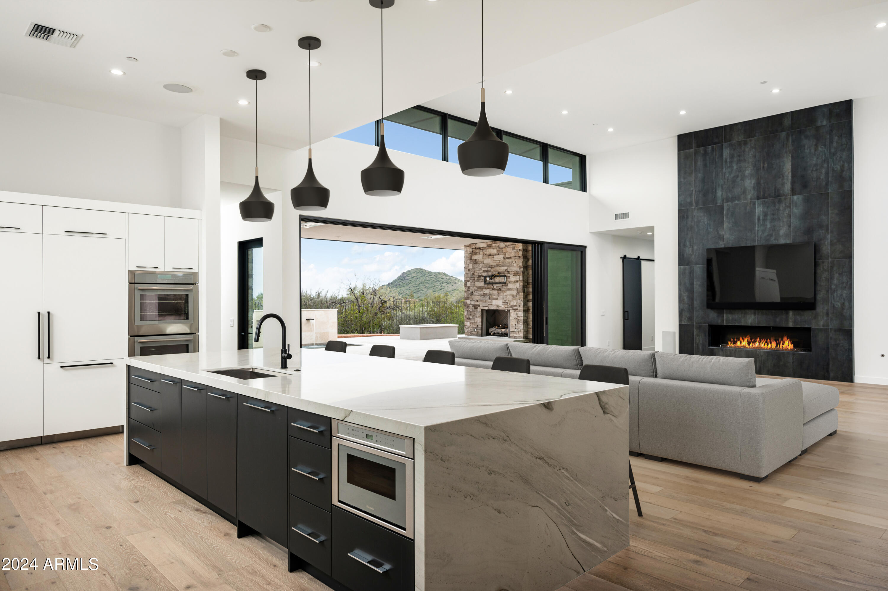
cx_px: 444
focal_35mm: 22
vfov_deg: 56.1
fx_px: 555
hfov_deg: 77.4
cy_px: 296
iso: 320
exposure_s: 1/200
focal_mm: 22.5
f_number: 8
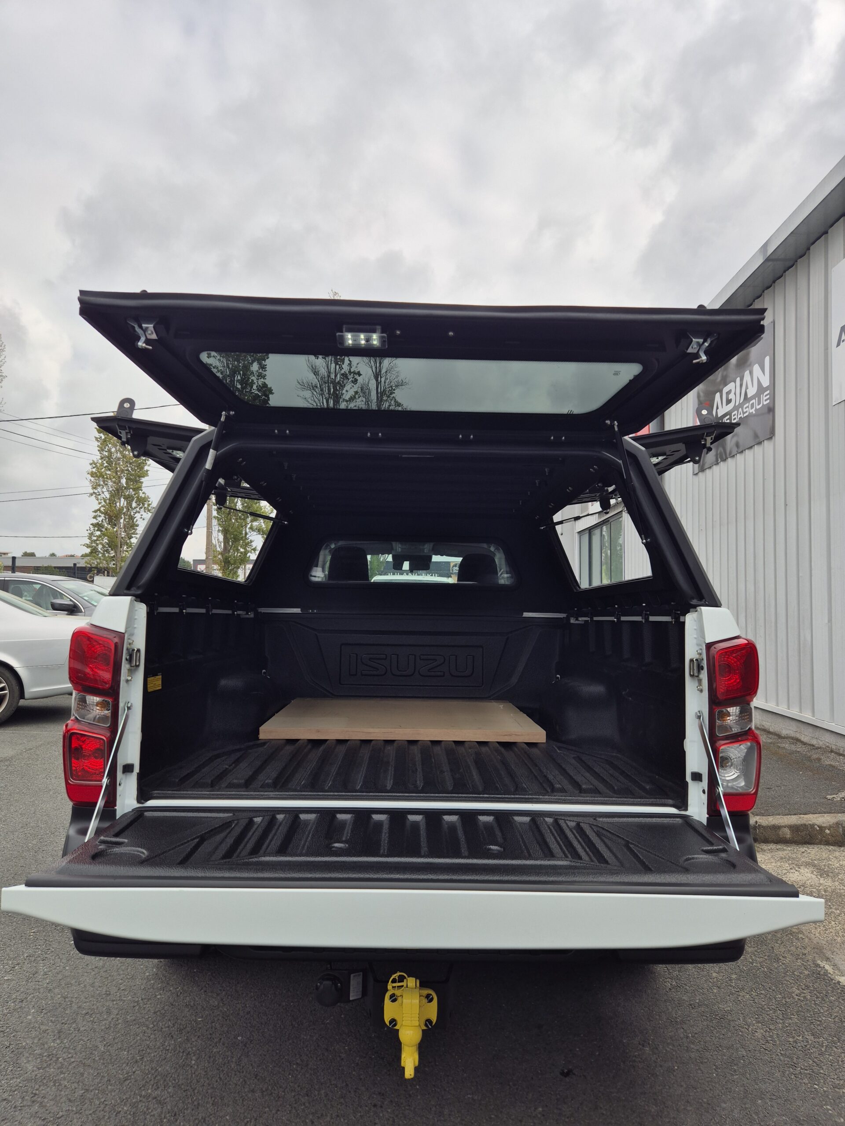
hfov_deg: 58.9
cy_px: 563
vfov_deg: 73.9
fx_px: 749
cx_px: 422
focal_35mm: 23
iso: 25
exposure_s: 1/1880
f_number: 1.8
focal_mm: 5.4
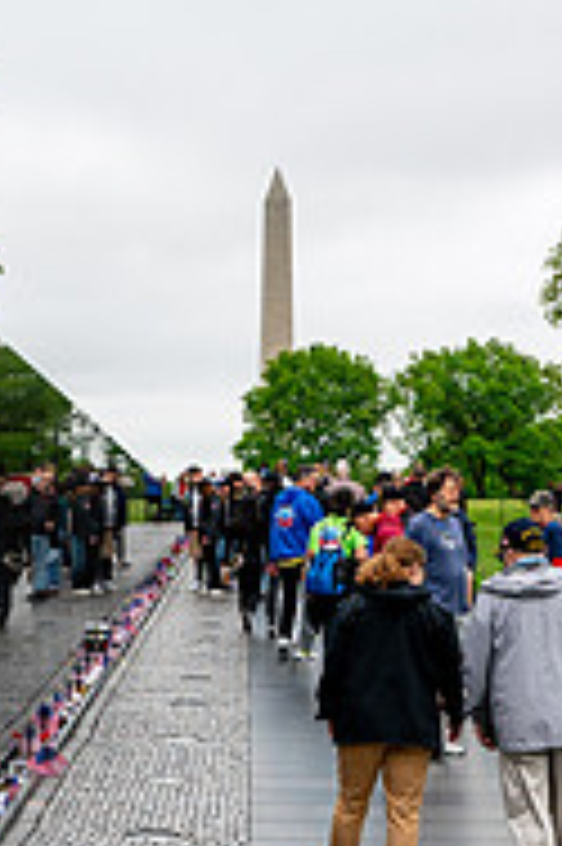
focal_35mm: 96
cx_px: 245
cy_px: 450
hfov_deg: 14.2
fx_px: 2252
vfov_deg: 21.3
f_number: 8
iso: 400
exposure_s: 1/640
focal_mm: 40
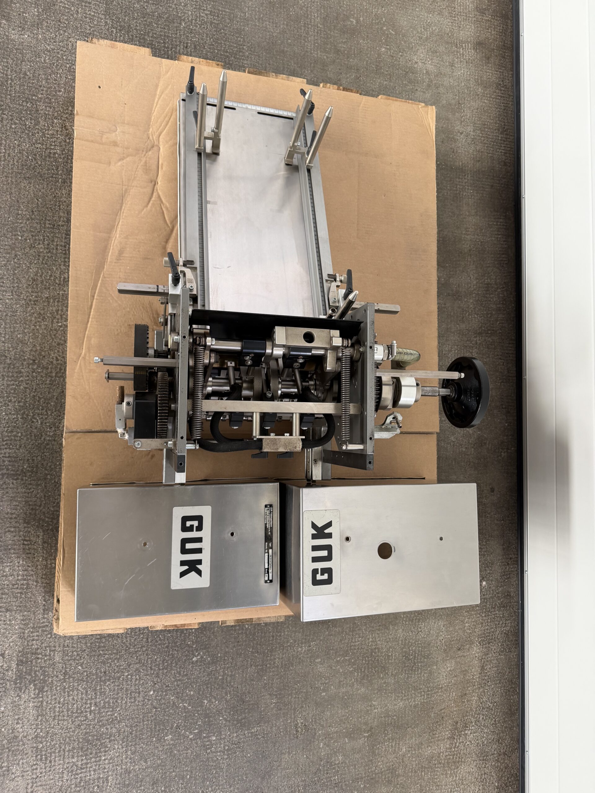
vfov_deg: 71.6
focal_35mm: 24
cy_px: 396
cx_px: 298
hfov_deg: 56.8
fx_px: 550
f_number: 1.78
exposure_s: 1/121
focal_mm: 6.76
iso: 160
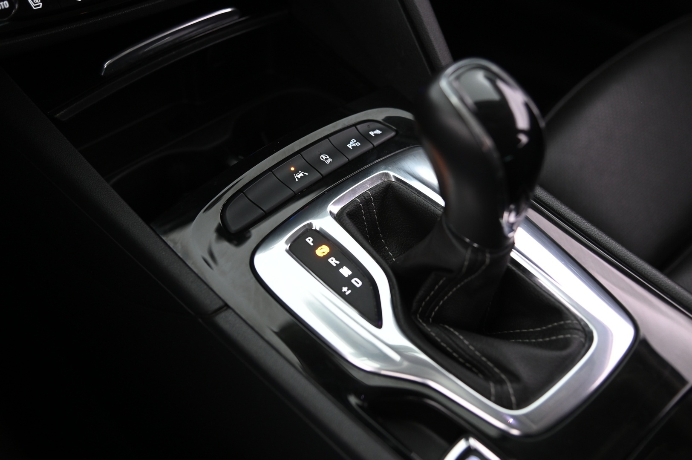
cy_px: 230
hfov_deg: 48.5
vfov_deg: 33.3
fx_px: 768
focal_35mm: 40
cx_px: 346
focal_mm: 40
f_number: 4
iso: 2000
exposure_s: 1/15
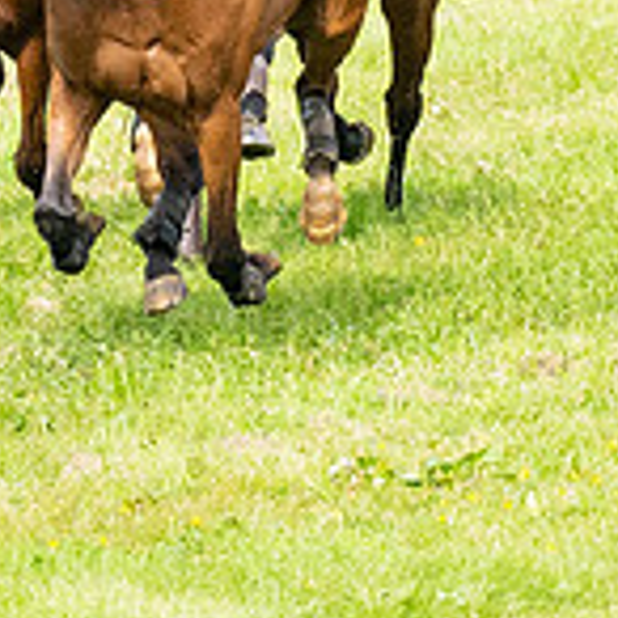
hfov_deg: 0.9
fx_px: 40781
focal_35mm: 2019
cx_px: -384
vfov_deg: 0.9
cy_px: -28
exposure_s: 1/1600
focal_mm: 200
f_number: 5.6
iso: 400
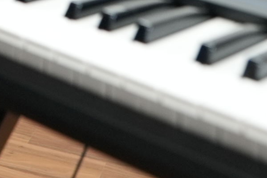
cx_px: -135
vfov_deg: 9.1
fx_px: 839
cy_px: -398
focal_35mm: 113
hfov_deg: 16.5
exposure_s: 1/200
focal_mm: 16
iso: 1000
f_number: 2.8
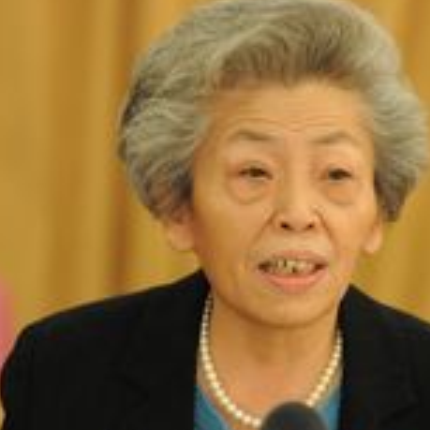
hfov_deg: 3.9
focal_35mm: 445
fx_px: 6254
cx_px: 306
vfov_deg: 3.9
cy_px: 309
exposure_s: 1/100
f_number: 3.5
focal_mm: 200
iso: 1600
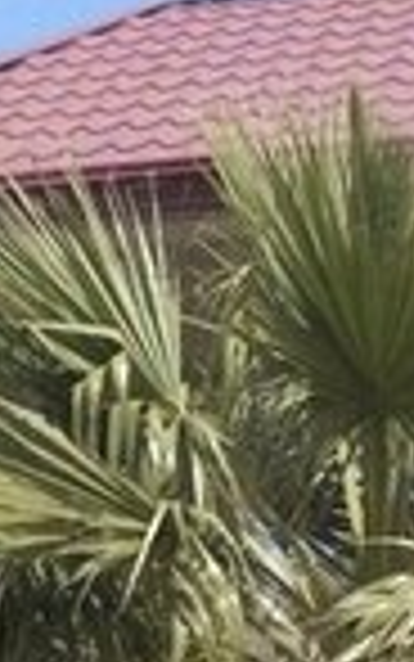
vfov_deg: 13.9
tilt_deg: -11.7
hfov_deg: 9.2
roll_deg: +0.7
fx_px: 2489
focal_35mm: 138
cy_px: 1092
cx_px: -248
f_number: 2.2
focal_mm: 4.15
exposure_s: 1/2053
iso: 32
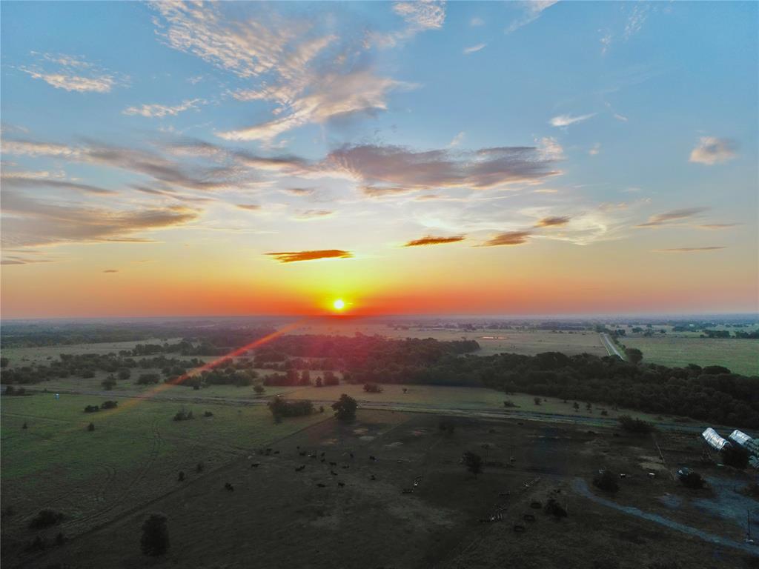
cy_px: 284
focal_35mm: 24
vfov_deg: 56.8
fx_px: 526
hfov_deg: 71.6
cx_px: 380
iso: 100
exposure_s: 1/500
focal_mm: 6.72
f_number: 1.7
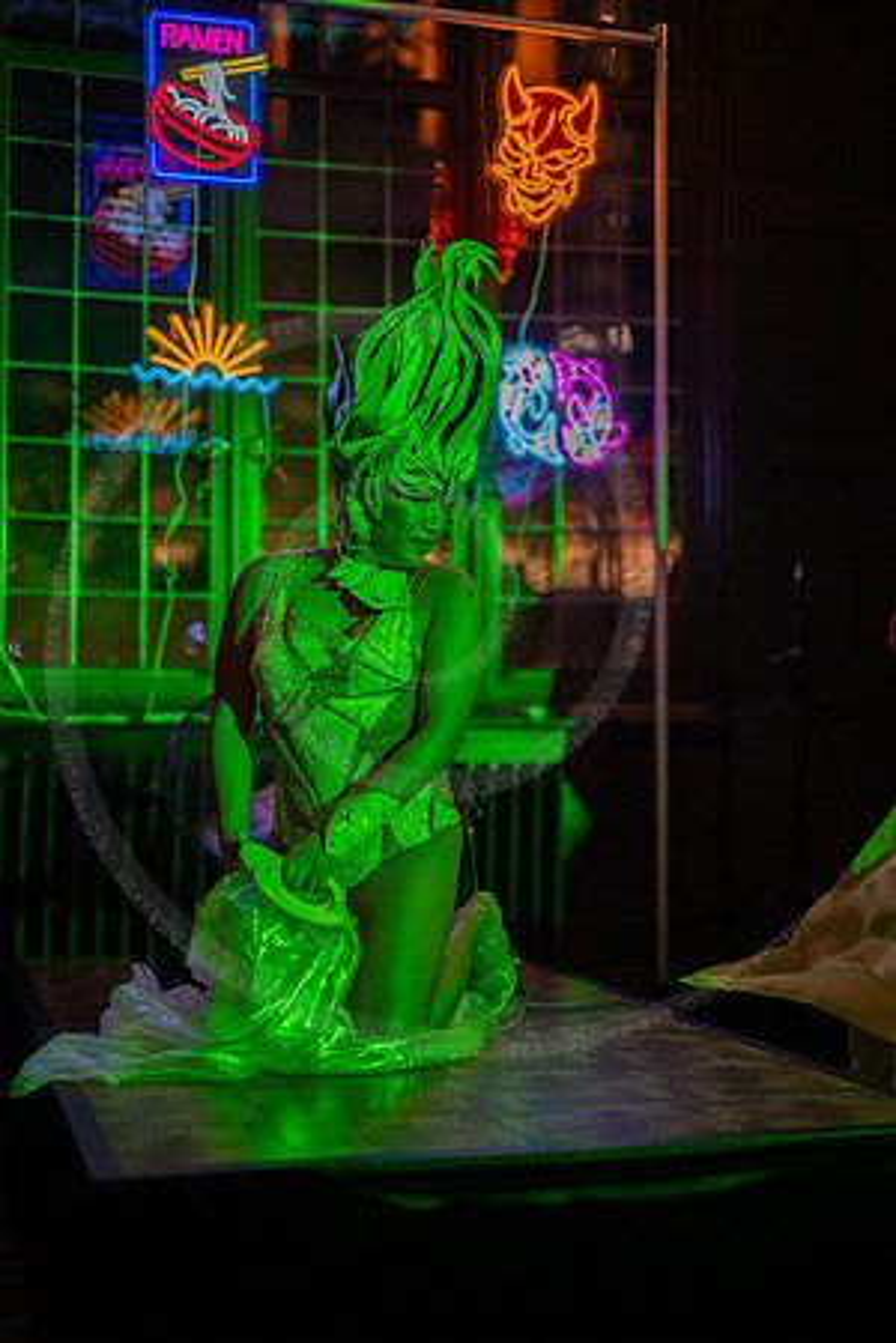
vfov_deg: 39.6
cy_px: 672
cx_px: 448
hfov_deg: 27.0
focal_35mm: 50
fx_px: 1867
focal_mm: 50
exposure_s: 1/400
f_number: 1.3
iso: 800
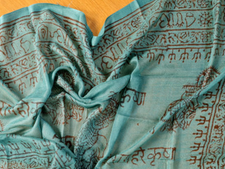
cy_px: 118
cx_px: 73
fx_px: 260
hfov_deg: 46.0
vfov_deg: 35.5
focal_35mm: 40
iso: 250
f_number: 1.8
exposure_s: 1/60
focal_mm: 5.4
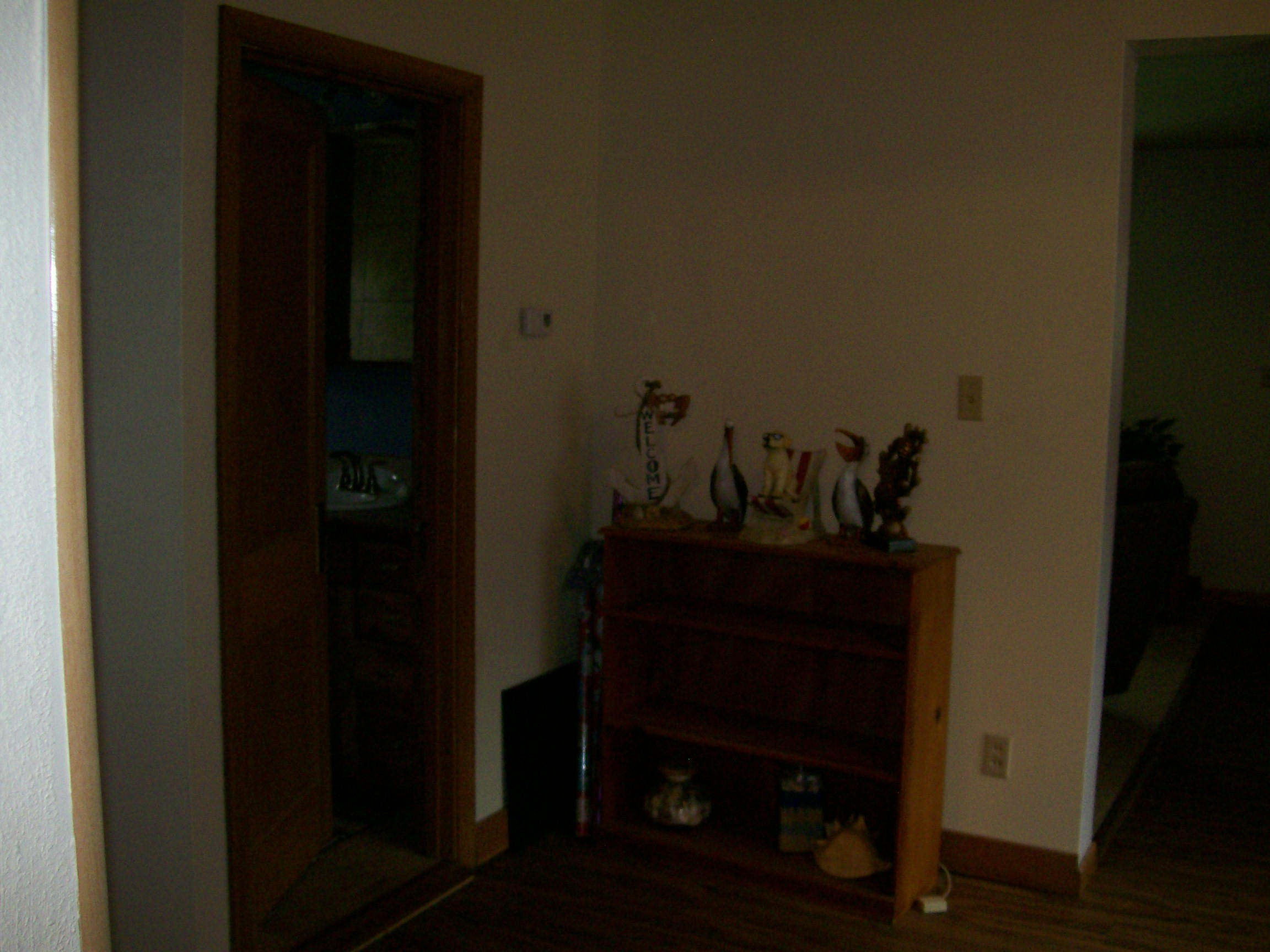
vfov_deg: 39.7
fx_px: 1321
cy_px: 476
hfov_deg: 51.4
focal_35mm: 36
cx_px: 635
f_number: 2.7
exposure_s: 1/64
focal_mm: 6
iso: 140
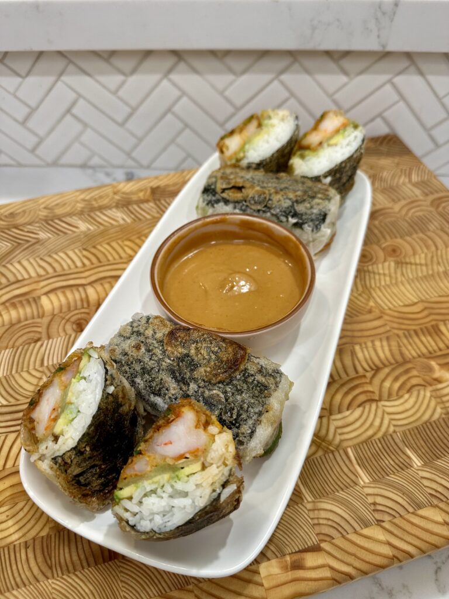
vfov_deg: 71.6
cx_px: 224
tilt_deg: -50.3
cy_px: 300
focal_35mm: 24
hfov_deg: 56.8
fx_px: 415
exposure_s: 1/120
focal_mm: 6.86
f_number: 1.78
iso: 160
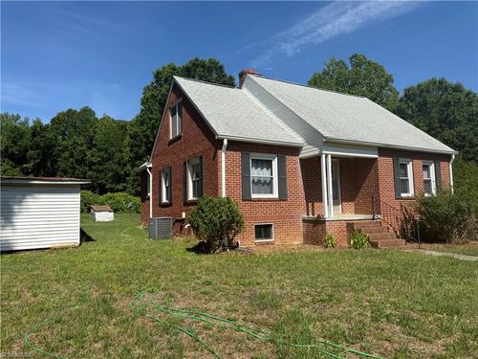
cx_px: 239
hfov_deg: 71.6
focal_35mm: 24
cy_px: 180
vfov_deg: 56.8
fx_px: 331
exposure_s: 1/4975
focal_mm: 6.76
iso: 80
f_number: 1.78
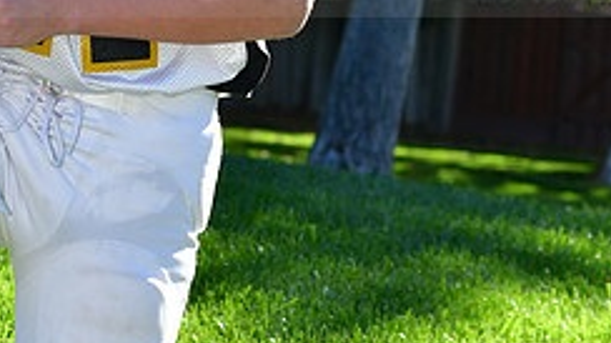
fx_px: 4243
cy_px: -63
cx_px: 139
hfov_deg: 8.2
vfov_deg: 4.6
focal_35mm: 262
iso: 400
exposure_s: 1/640
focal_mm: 70
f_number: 6.3
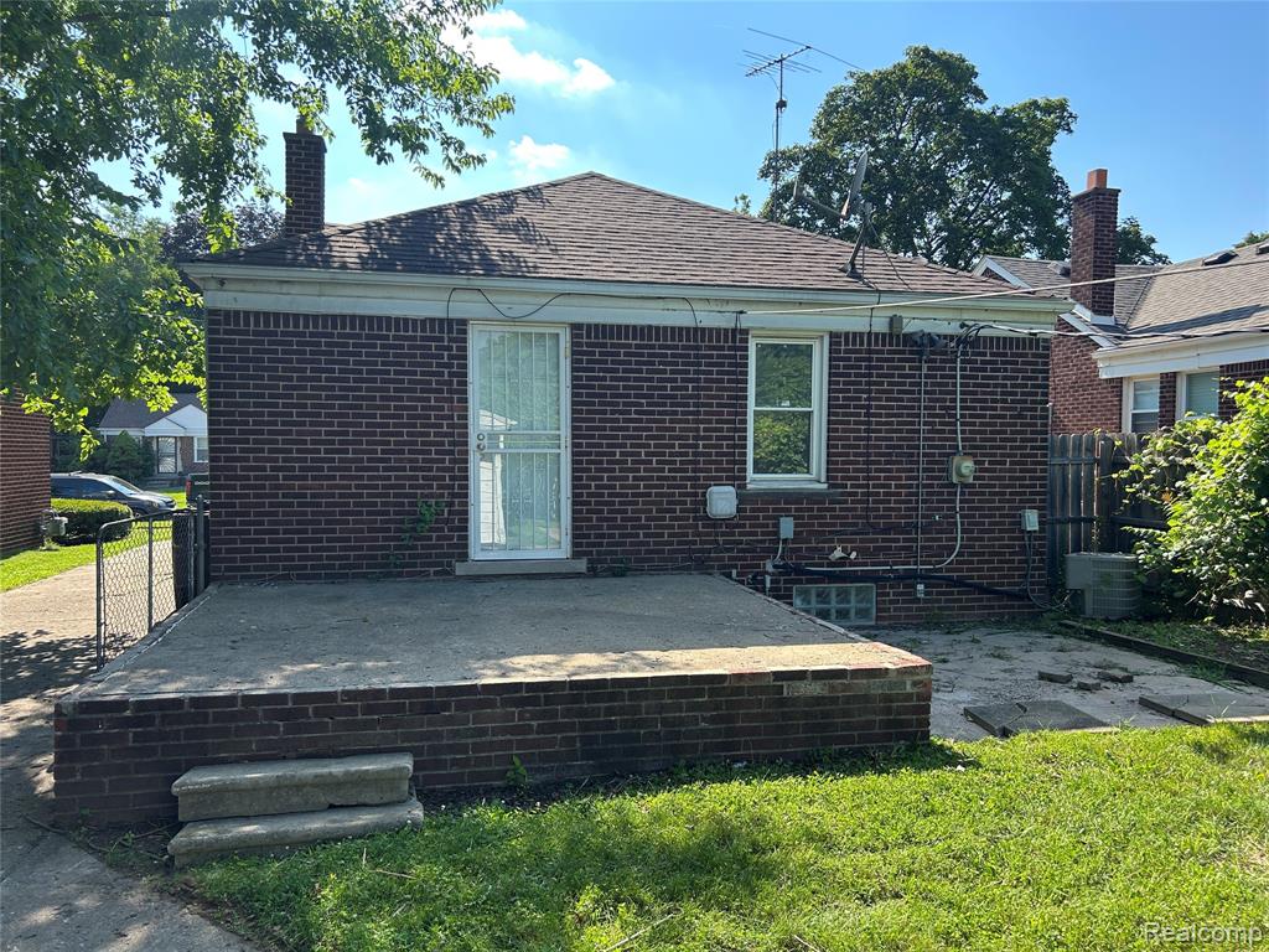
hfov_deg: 67.3
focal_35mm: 26
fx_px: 953
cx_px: 634
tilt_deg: -1.8
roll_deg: -0.1
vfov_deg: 53.1
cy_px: 476
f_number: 1.5
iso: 50
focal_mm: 5.7
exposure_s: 1/1079
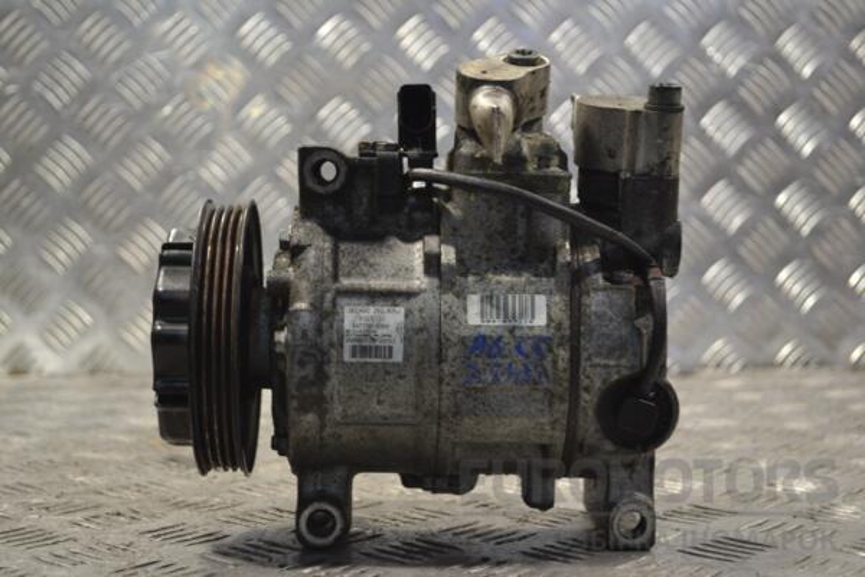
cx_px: 432
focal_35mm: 60
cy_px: 288
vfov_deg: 22.6
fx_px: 1442
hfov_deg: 33.4
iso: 400
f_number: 5.3
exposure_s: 1/60
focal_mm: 40
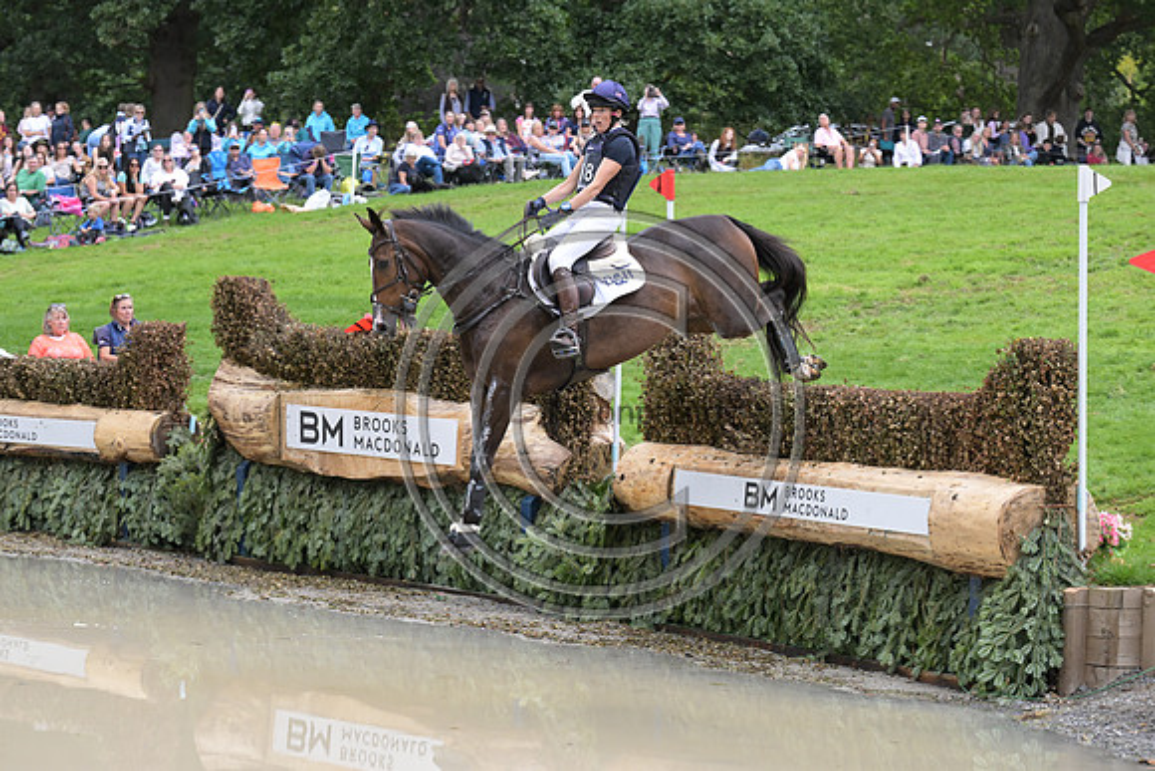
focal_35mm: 115
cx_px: 578
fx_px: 3690
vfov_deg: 11.9
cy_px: 386
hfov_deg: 17.8
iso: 1800
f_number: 5.6
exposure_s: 1/1250
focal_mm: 115
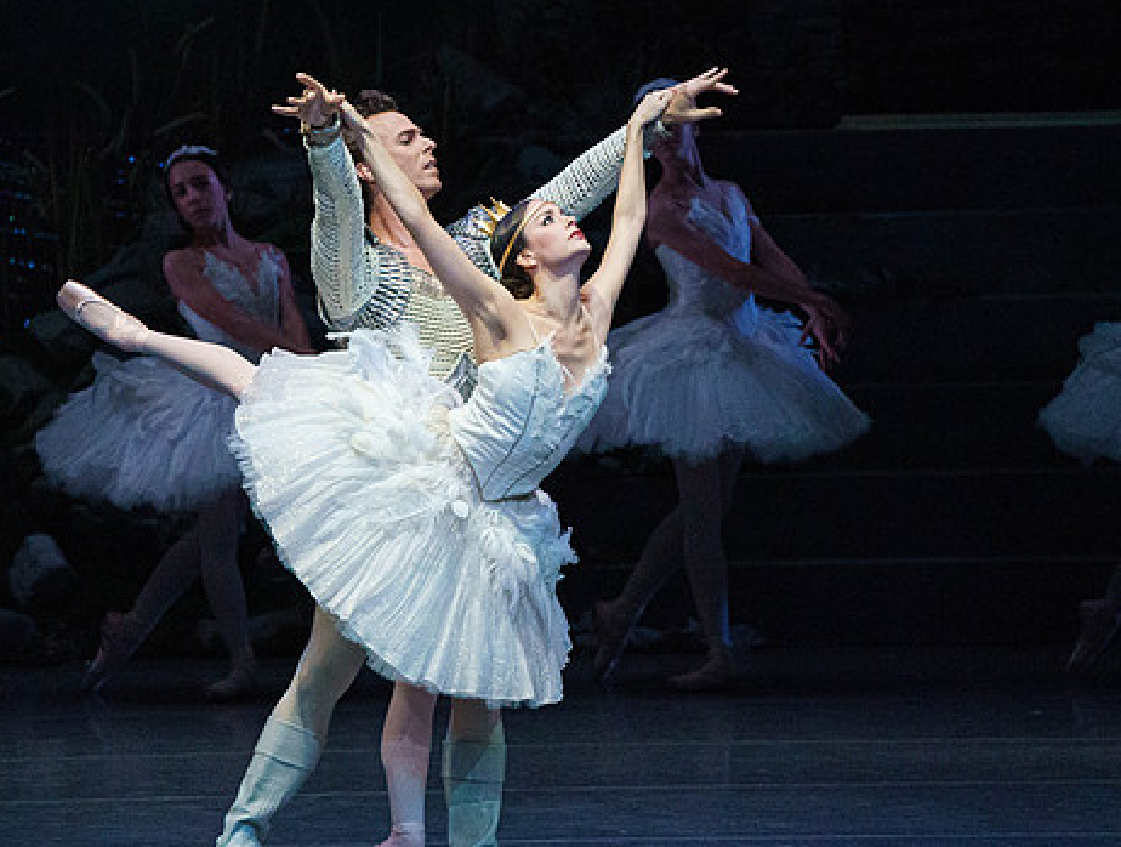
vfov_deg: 2.8
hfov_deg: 3.7
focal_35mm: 533
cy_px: 410
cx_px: 517
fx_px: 17306
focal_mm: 358
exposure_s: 1/250
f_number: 5.6
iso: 8000
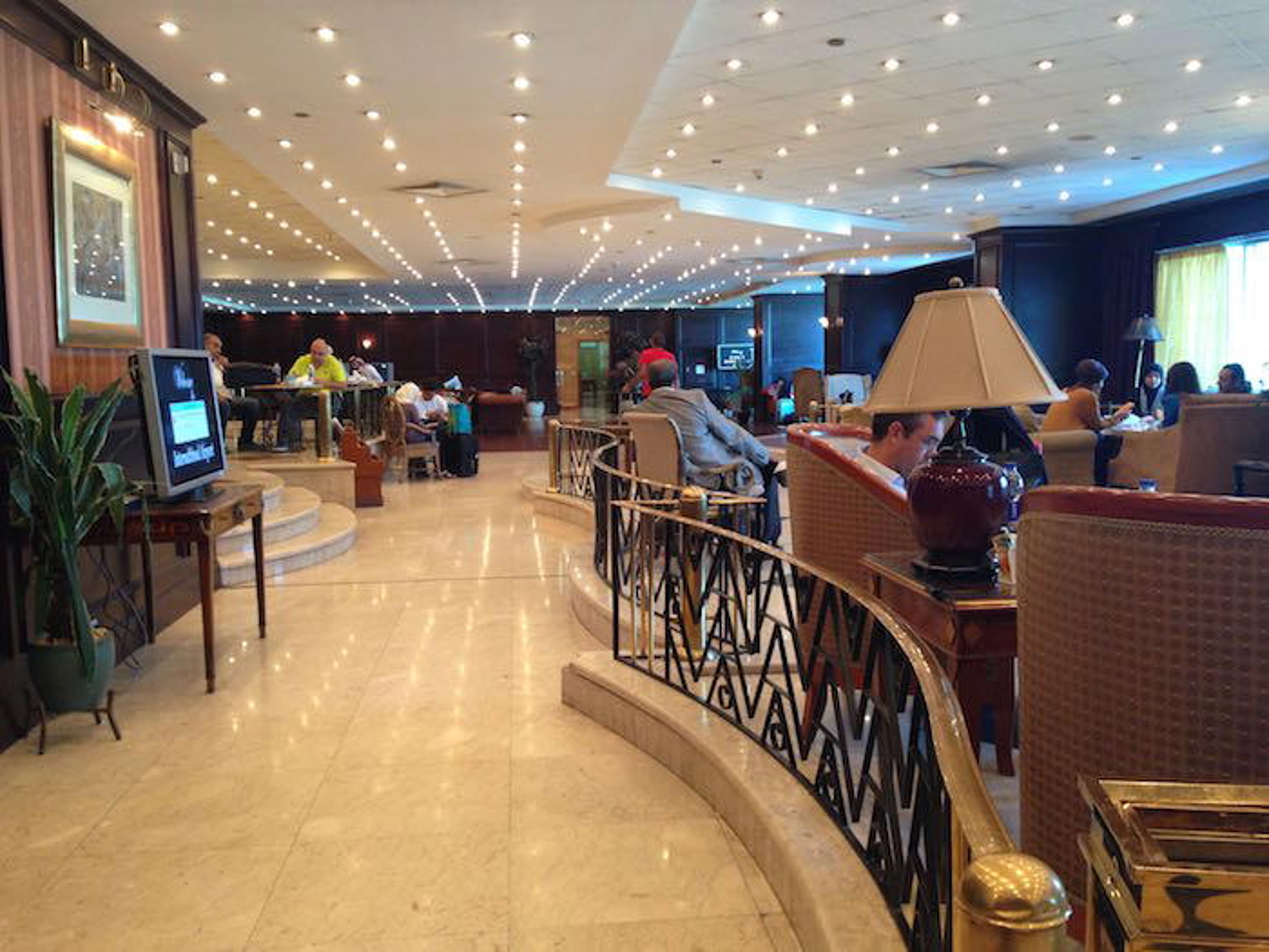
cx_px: 634
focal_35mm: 33
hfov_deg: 55.4
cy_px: 476
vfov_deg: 42.9
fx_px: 1210
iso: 160
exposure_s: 1/20
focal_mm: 4.12
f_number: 2.4
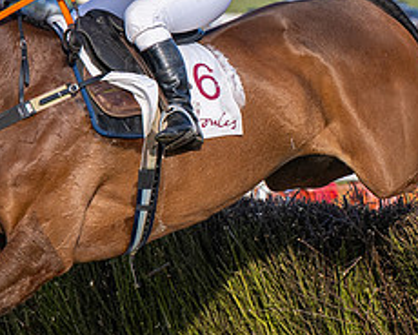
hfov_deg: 7.5
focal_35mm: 257
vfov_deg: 6.0
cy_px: 99
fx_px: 3179
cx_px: 85
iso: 400
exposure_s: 1/4000
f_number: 2.8
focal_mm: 70
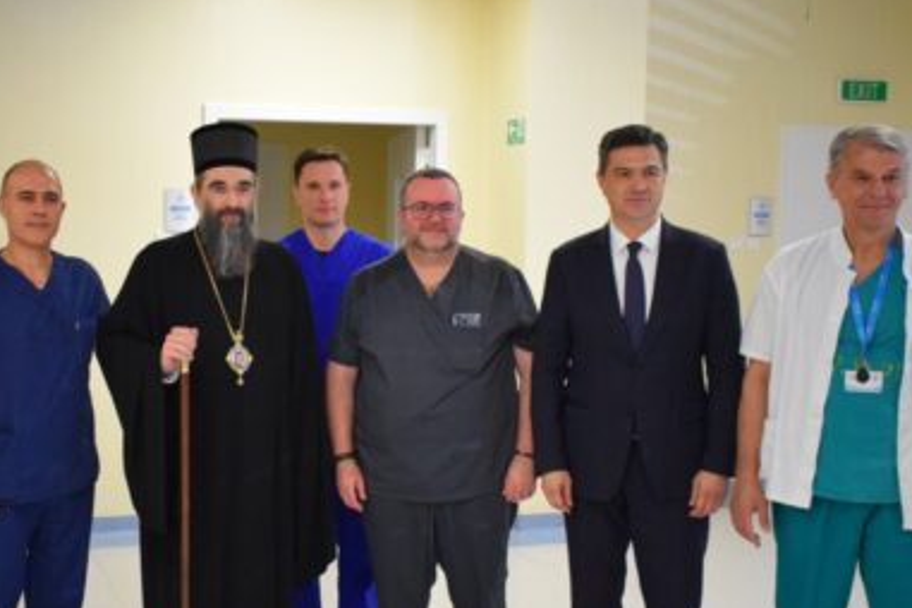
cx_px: 292
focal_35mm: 52
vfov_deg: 26.0
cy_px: 352
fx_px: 1317
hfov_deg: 37.7
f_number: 3.8
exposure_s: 1/125
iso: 3200
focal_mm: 22
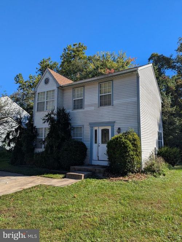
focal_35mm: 24
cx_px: 91
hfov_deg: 56.9
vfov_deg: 71.5
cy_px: 121
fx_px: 168
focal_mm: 6.81
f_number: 1.85
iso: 50
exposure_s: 1/2096
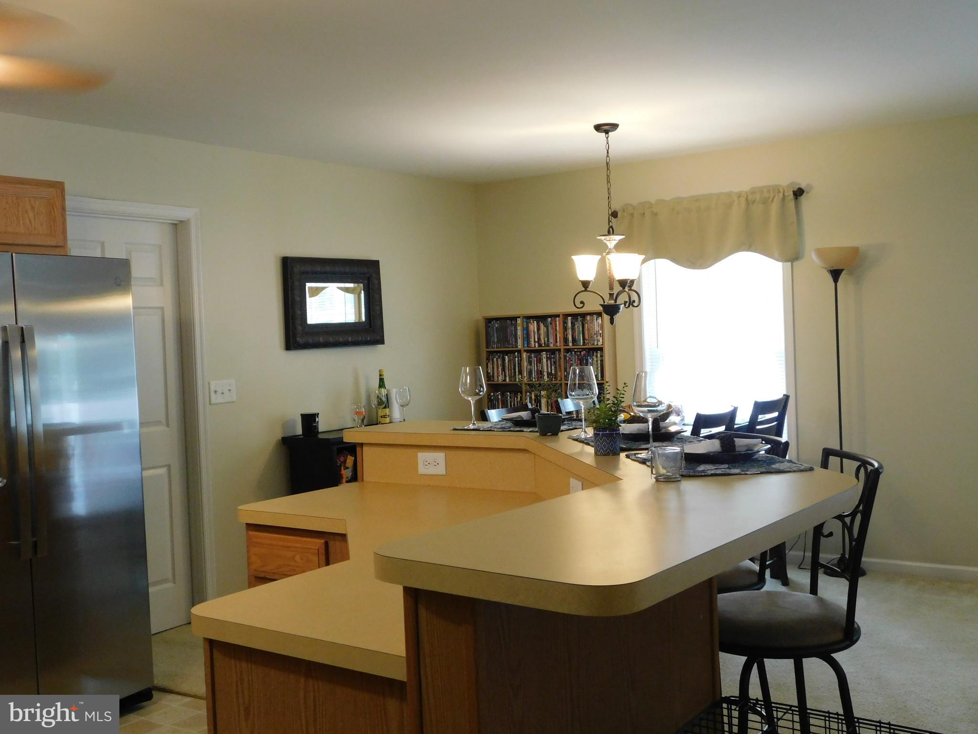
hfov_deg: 51.4
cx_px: 489
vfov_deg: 39.7
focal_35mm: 36
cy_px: 367
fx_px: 1017
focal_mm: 6.3
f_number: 3.5
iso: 400
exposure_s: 1/25
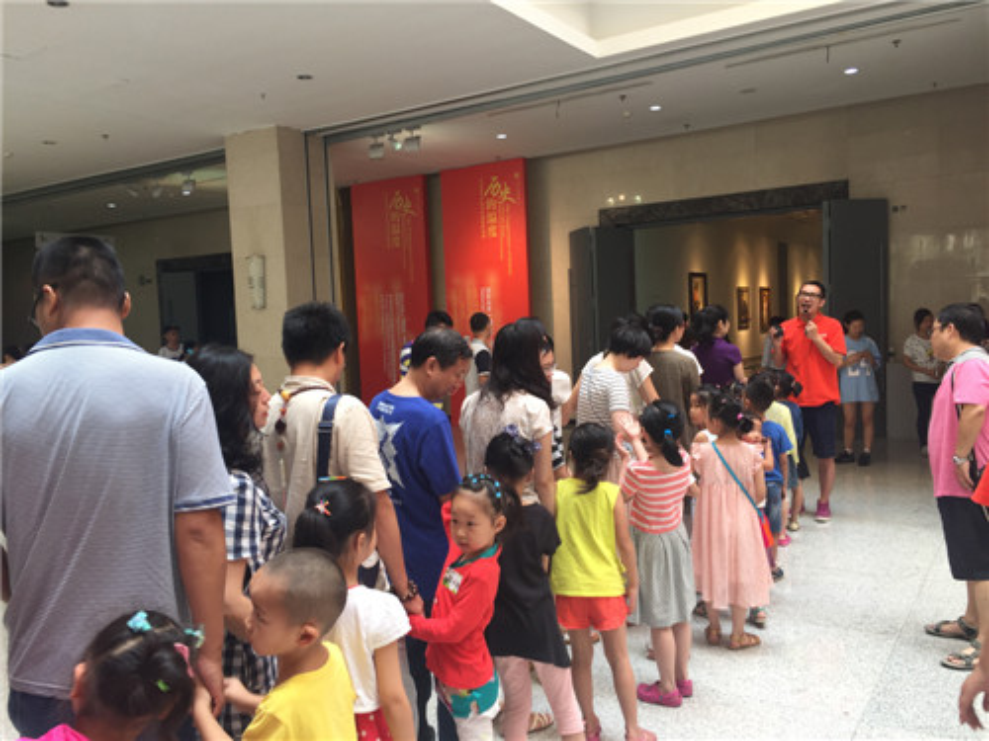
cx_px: 494
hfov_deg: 61.7
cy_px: 370
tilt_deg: -3.2
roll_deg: +0.3
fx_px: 829
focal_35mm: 29
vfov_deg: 48.2
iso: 32
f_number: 2.2
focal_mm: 4.15
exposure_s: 1/50
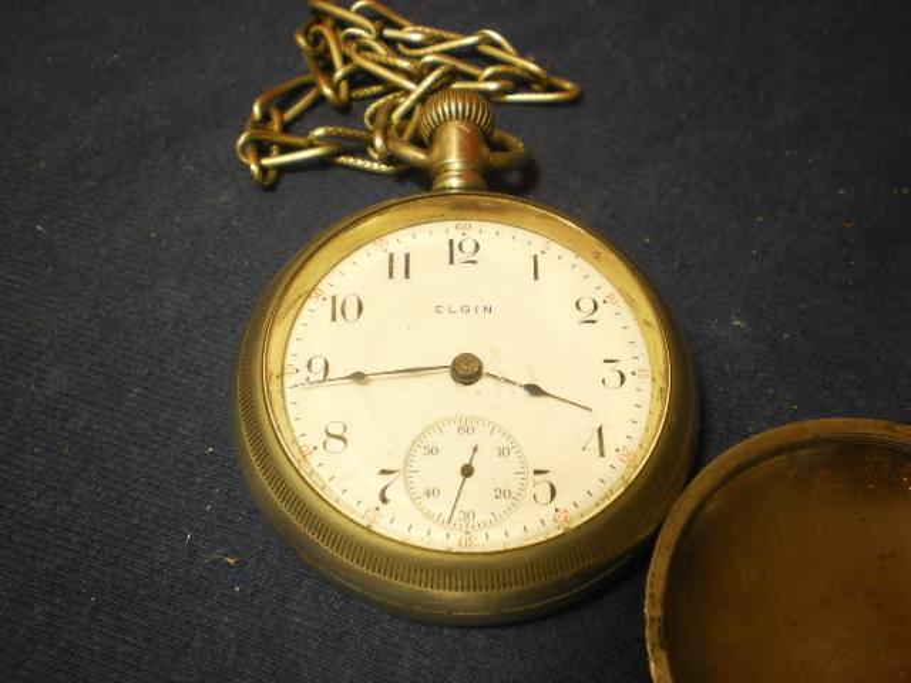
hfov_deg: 44.8
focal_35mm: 42
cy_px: 342
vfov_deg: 34.3
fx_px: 1105
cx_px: 456
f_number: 3.5
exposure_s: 1/2
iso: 200
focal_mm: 7.4
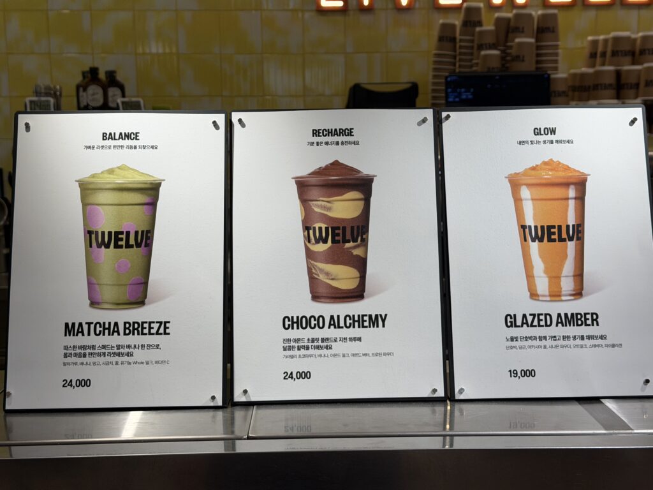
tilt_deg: -8.8
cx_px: 326
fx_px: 905
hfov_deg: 39.7
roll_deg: -0.1
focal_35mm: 48
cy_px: 245
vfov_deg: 30.3
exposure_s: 1/493
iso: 80
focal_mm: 6.76
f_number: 1.78
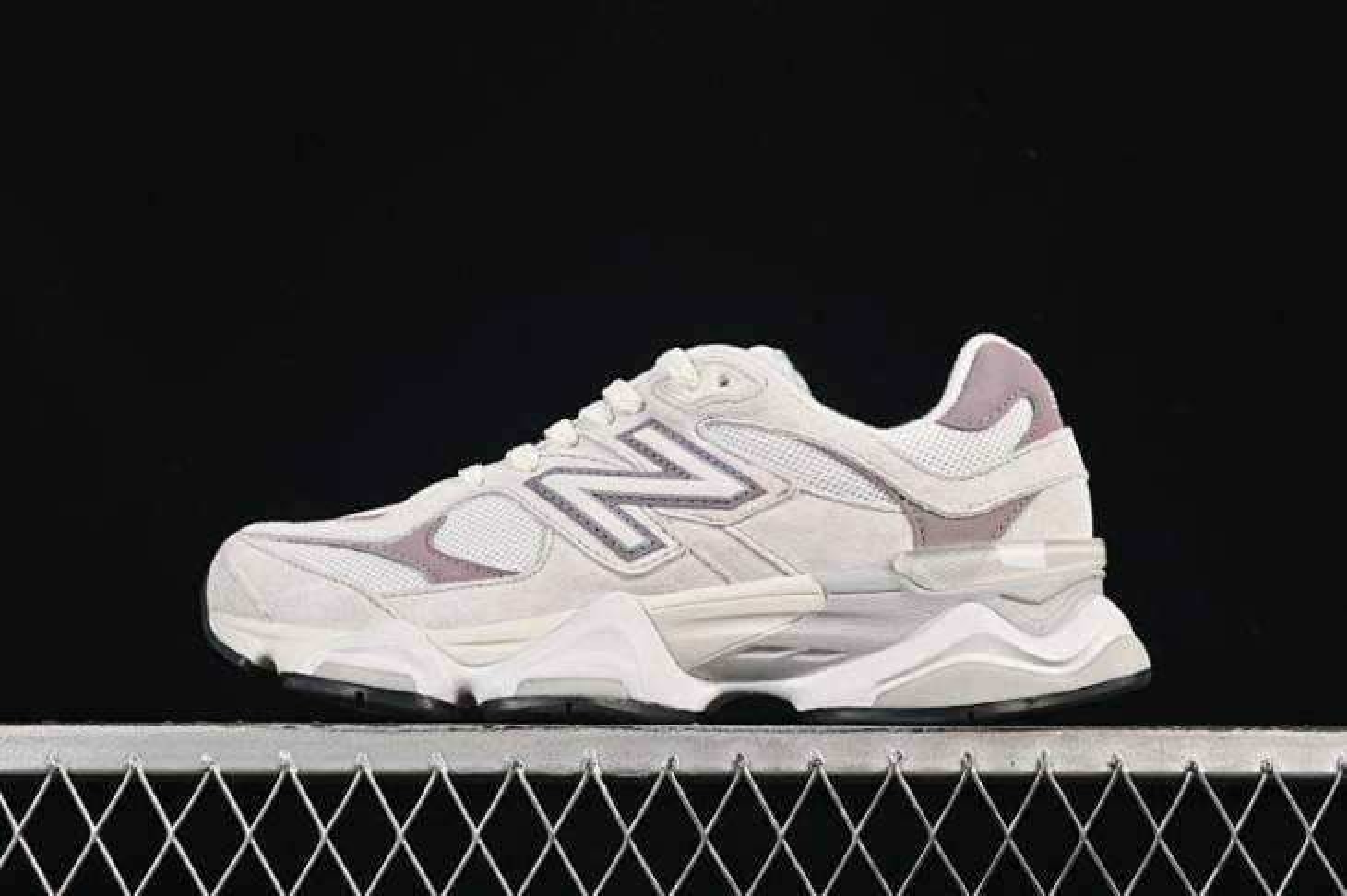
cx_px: 674
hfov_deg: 27.0
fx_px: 2805
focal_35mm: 75
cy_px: 448
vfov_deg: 18.2
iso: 160
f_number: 8
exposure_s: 1/80
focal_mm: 50
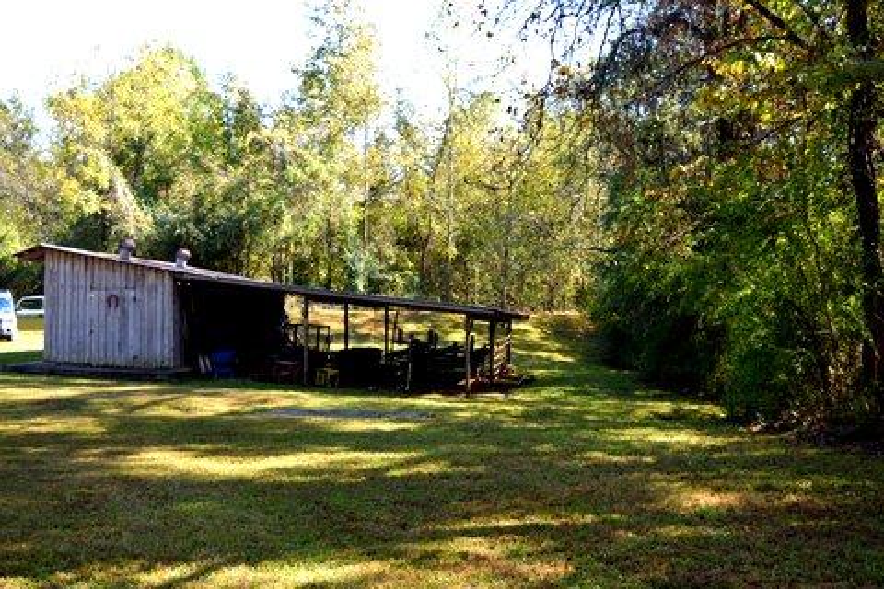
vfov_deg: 31.9
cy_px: 294
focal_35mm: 42
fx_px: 1031
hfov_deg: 46.4
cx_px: 442
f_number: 5.6
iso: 140
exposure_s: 1/125
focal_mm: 28
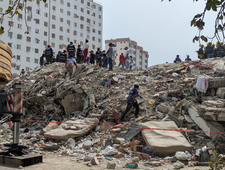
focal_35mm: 48
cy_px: 85
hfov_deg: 39.6
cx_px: 112
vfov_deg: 30.3
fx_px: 312
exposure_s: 1/2924
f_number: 1.85
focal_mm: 6.81
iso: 45
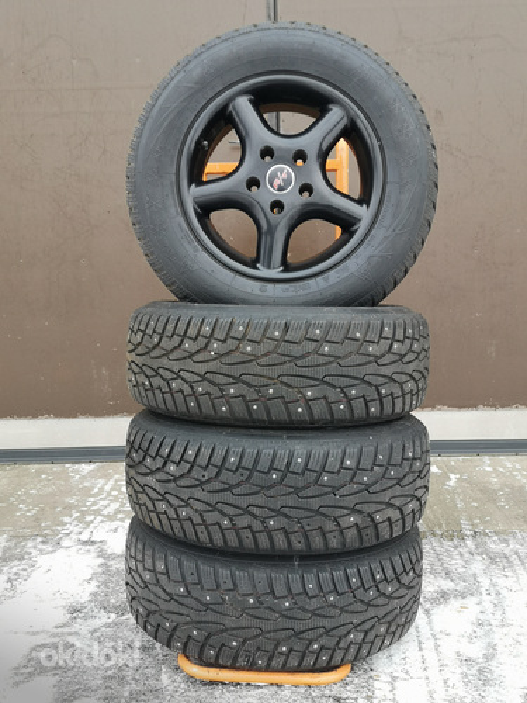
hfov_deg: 40.7
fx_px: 710
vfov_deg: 52.6
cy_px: 352
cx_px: 264
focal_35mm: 35
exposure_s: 1/120
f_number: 1.8
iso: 50
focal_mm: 3.95
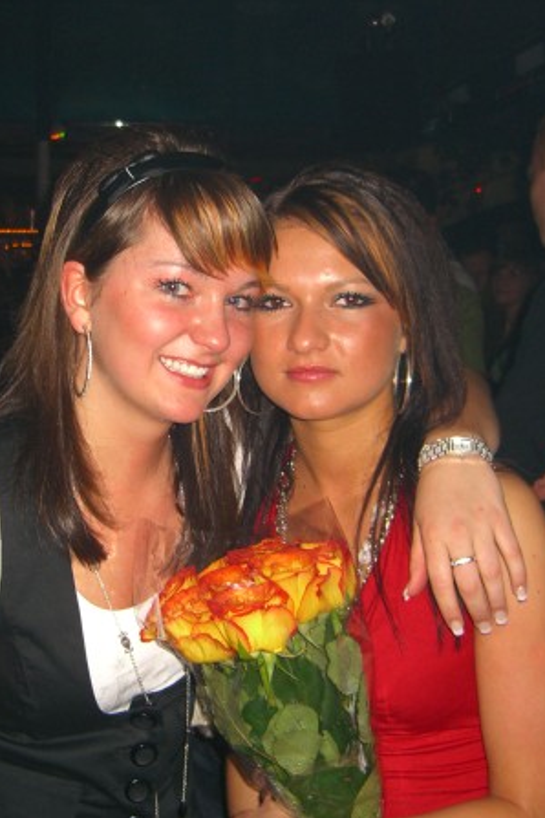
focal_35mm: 53
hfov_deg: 25.4
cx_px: 181
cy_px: 410
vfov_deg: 37.5
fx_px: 1203
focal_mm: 7.9
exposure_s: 1/60
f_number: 2.8
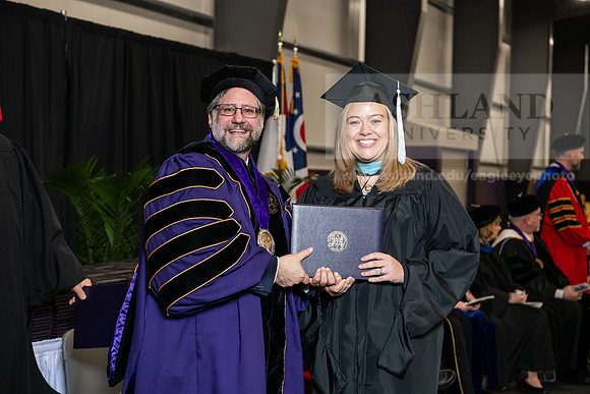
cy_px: 197
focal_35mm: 66
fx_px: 1082
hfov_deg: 30.5
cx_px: 295
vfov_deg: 20.6
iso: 2000
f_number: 5
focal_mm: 66
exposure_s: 1/200
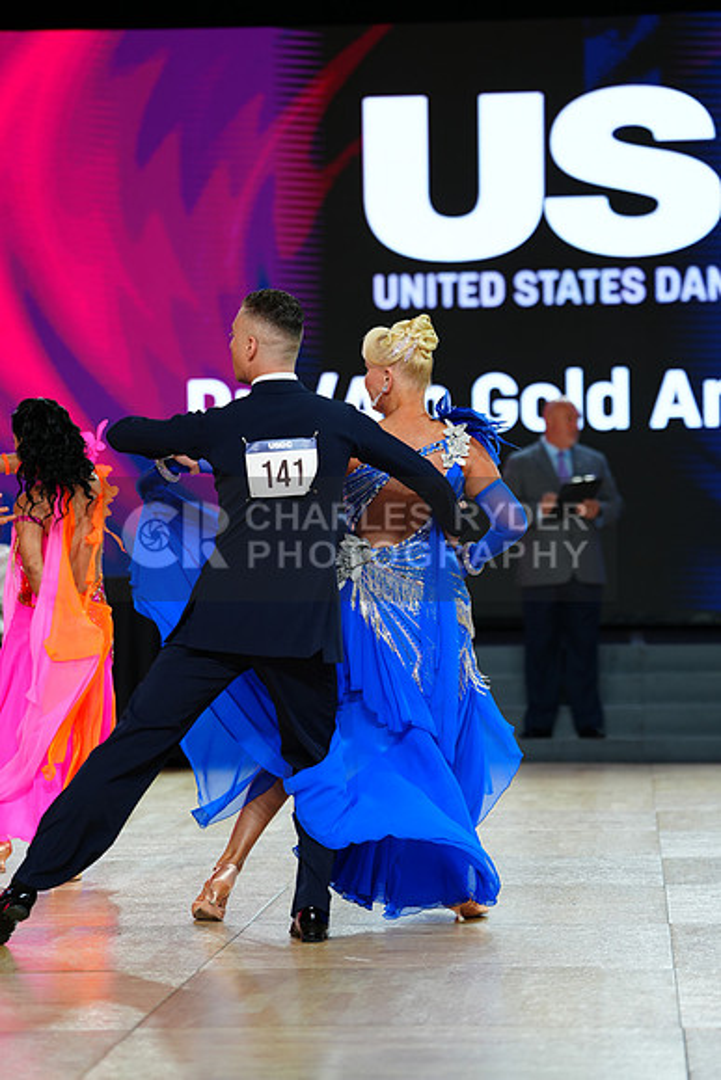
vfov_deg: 17.3
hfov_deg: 11.6
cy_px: 540
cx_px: 360
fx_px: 3543
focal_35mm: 118
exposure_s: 1/400
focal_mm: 118
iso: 500
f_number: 2.8
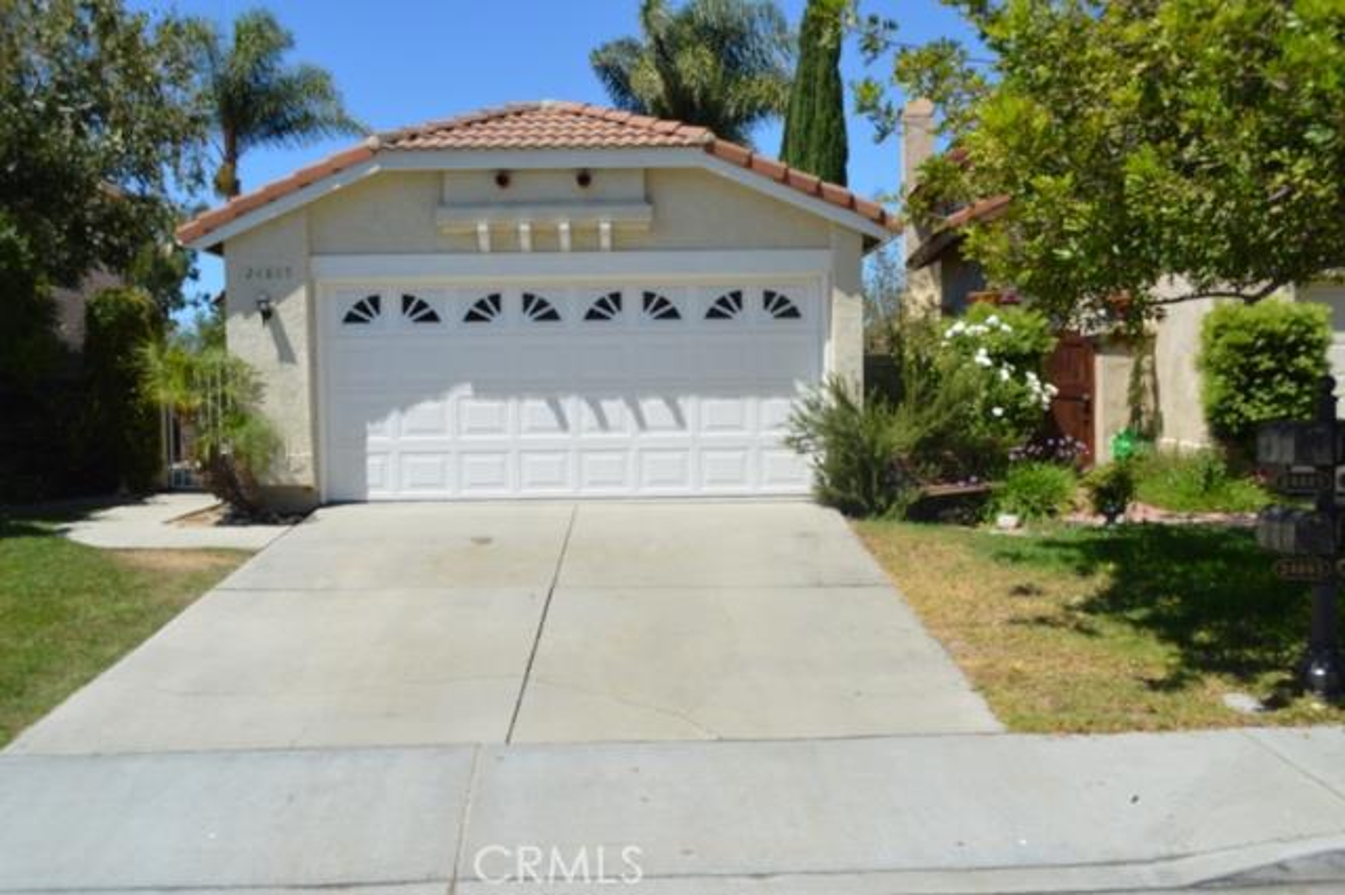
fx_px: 1232
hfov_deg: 57.2
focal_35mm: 33
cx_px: 672
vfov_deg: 39.9
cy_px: 448
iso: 100
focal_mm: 22
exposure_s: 1/320
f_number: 9
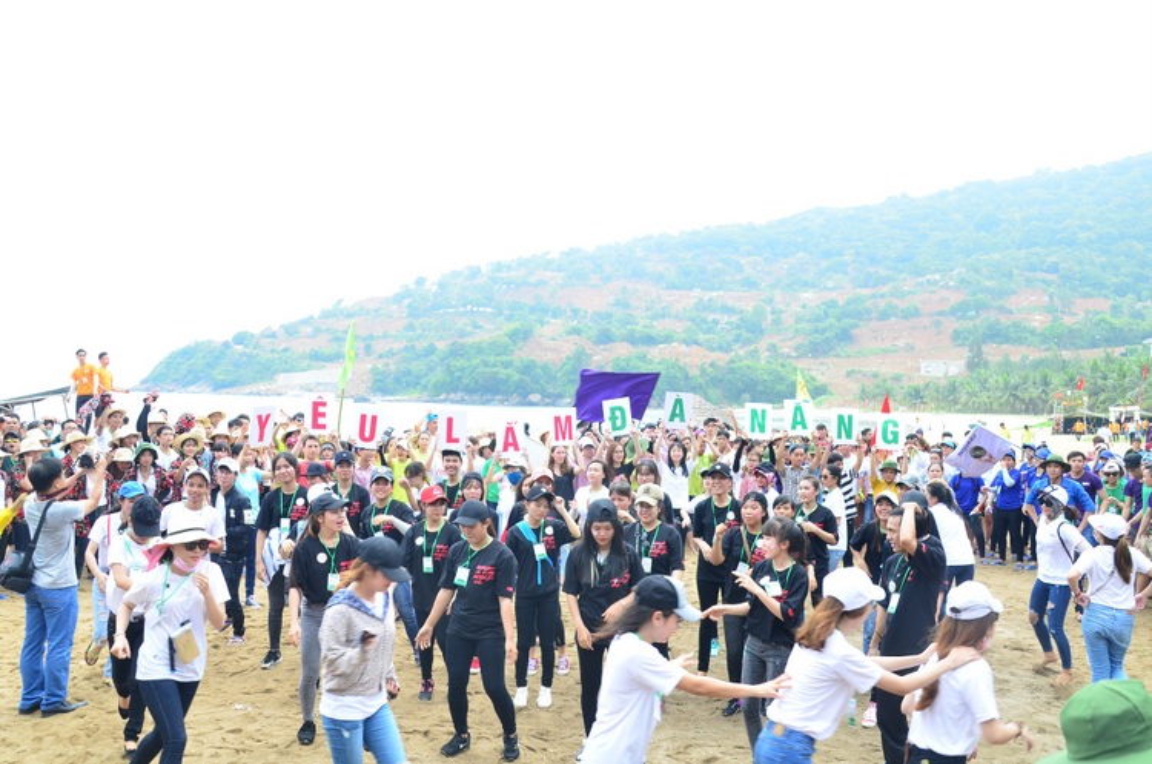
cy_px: 382
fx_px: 1054
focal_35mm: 33
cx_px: 576
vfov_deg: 39.8
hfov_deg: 57.3
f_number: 8
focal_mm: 22
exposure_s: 1/125
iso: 200
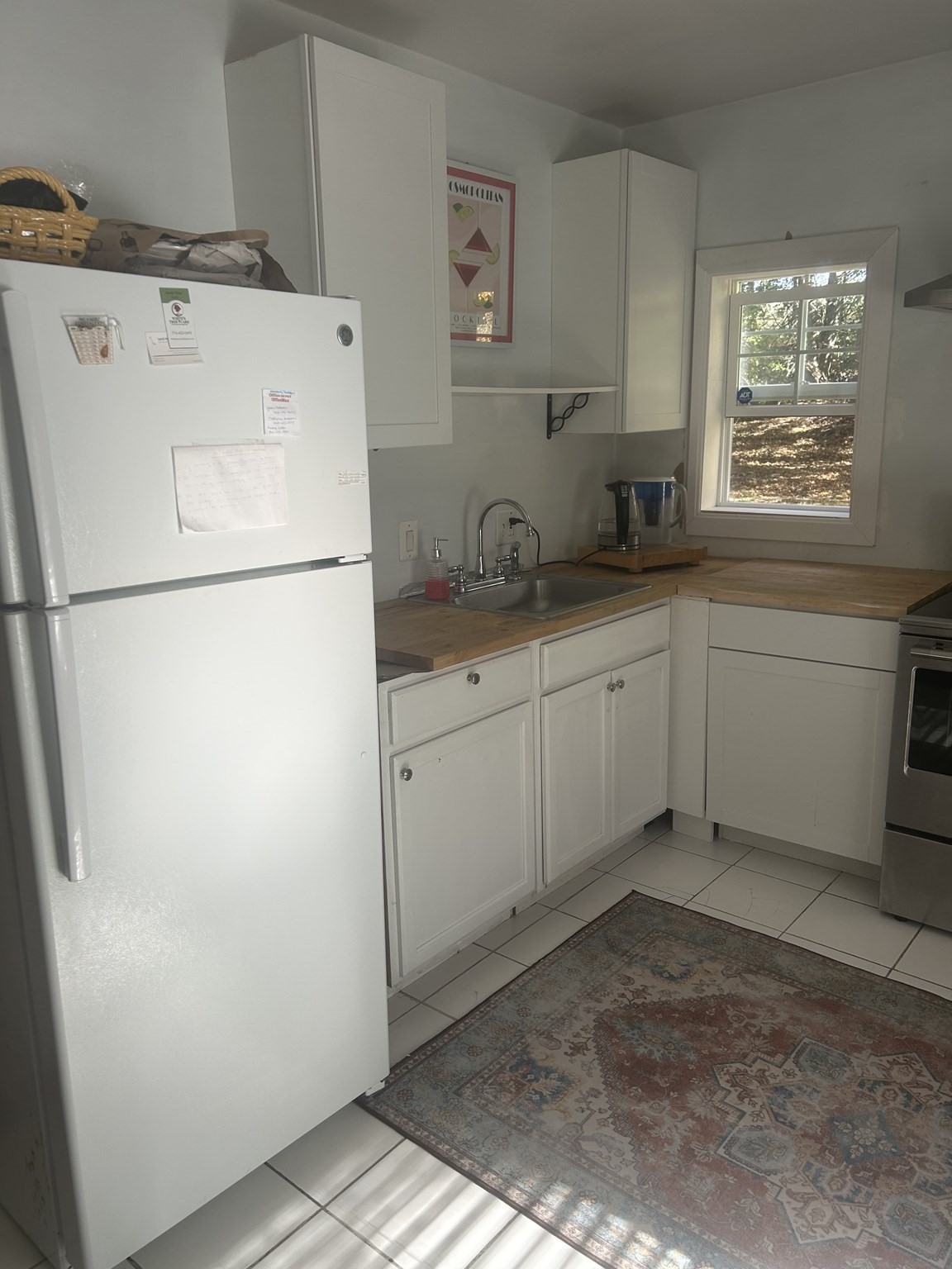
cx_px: 476
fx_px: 953
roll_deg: +1.2
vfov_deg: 67.3
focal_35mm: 26
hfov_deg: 53.1
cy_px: 634
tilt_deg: -12.2
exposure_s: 1/121
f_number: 1.5
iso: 40
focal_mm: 5.7
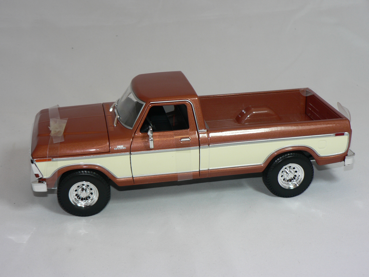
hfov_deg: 33.8
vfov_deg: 25.7
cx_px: 184
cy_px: 138
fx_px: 608
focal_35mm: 57
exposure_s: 1/60
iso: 80
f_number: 3.2
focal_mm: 9.5
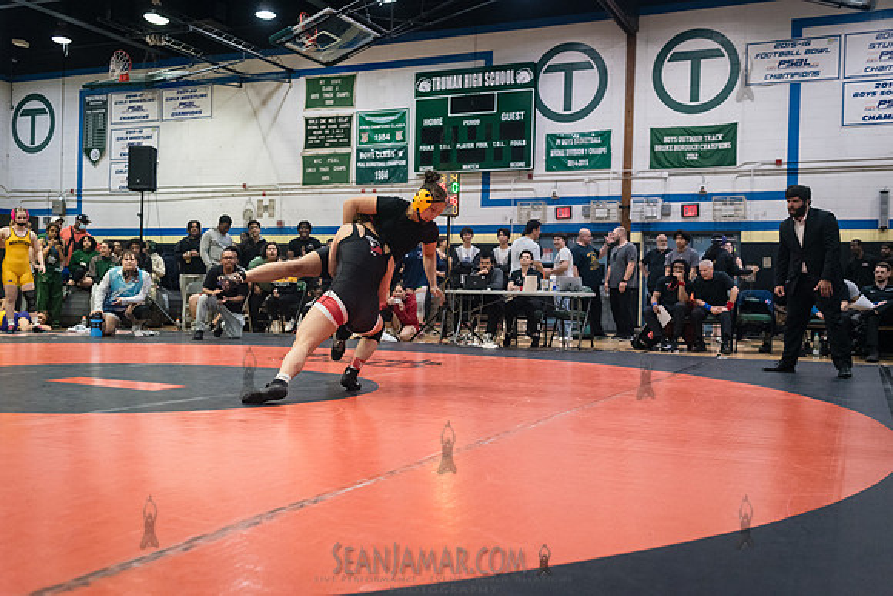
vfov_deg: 37.9
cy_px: 298
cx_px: 446
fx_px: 868
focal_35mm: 35
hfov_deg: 54.4
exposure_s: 1/400
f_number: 3.5
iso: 6400
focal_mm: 35
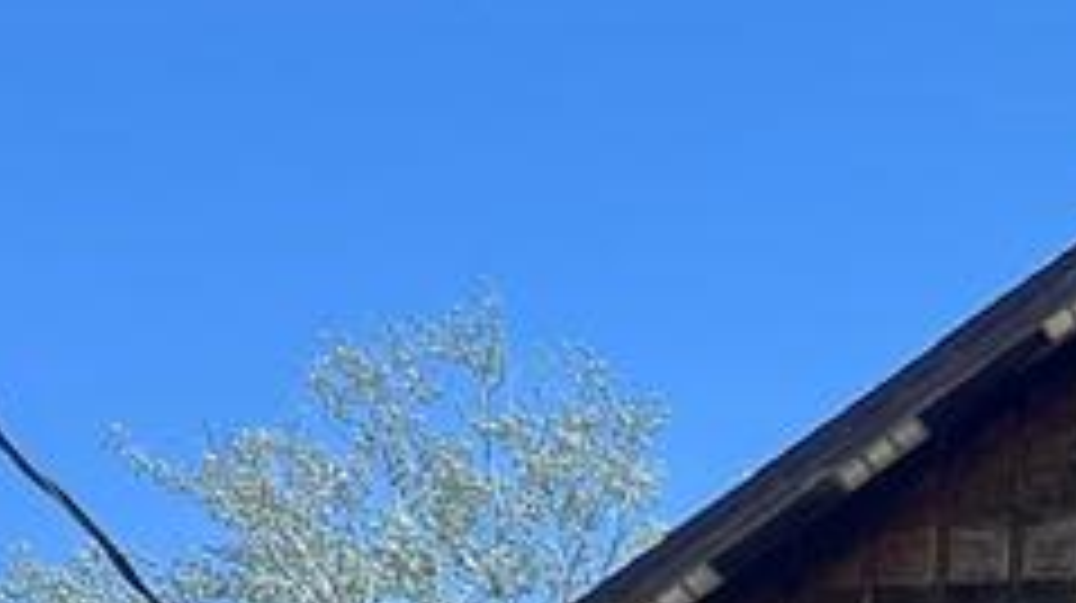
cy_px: 1138
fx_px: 3193
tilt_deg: +11.6
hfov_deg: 18.3
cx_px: 1211
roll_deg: -2.1
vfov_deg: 10.1
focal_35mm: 112
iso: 80
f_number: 1.78
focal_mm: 6.86
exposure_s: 1/2732
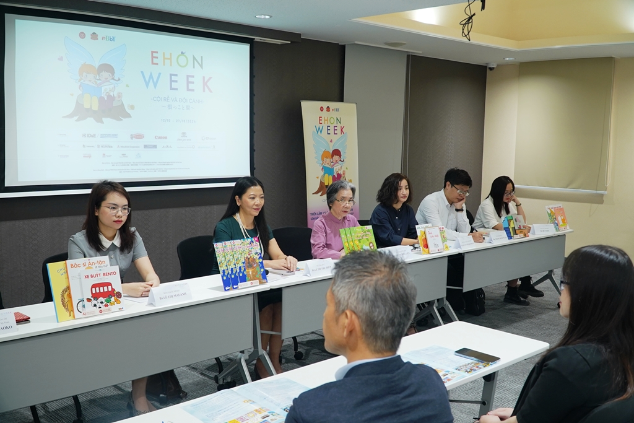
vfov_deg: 38.9
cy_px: 212
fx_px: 599
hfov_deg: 55.8
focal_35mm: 34
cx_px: 317
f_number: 4
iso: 640
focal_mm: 23
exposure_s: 1/125
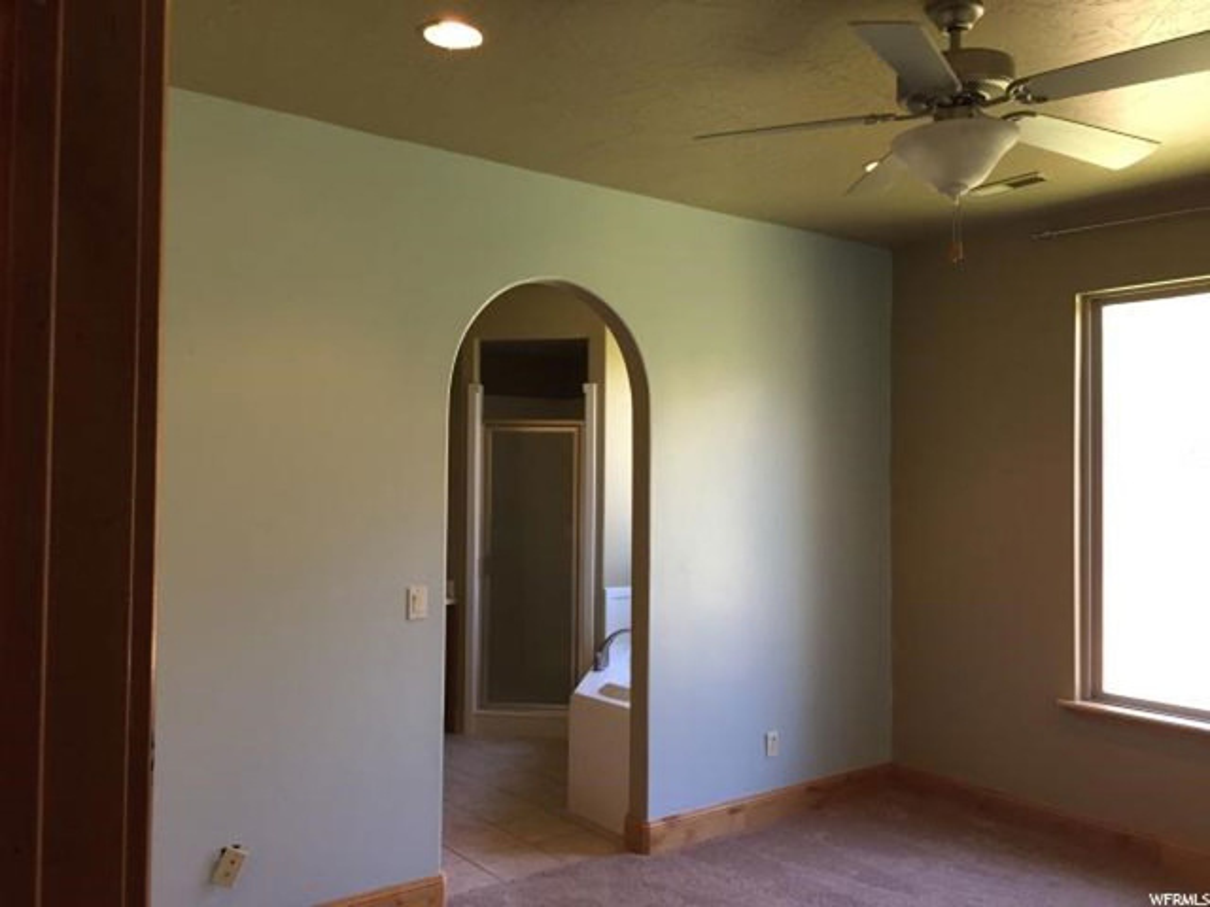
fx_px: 1014
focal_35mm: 29
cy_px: 454
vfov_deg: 48.2
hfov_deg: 61.7
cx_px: 605
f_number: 2.2
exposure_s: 1/30
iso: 50
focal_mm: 4.15
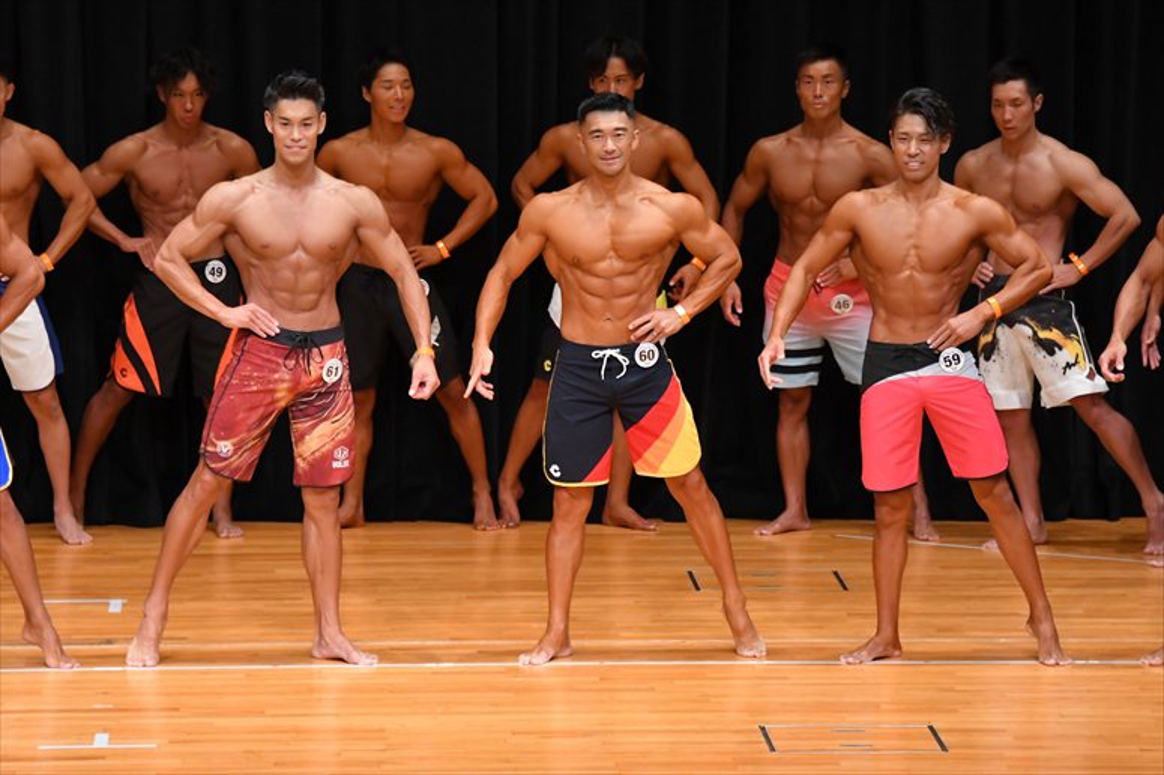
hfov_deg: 9.2
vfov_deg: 6.1
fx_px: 7272
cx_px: 582
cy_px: 388
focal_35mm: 225
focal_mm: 150
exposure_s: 1/400
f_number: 5.6
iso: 4000
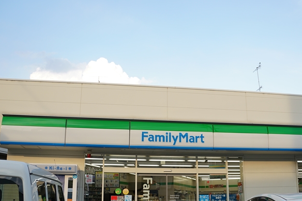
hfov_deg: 51.7
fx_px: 311
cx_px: 172
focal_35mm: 37
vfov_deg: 35.8
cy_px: 125
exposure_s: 1/200
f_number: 4.5
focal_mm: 18
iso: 100
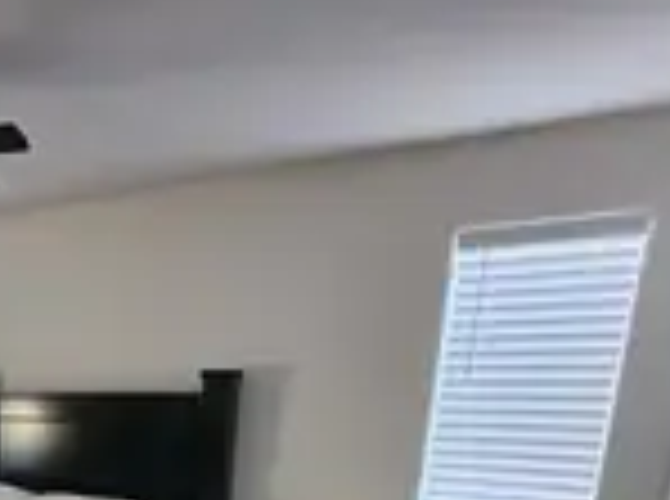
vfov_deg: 34.6
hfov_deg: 43.6
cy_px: 559
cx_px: -27
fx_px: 676
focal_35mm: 35
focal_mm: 2.2
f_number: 2.2
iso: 500
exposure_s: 1/30
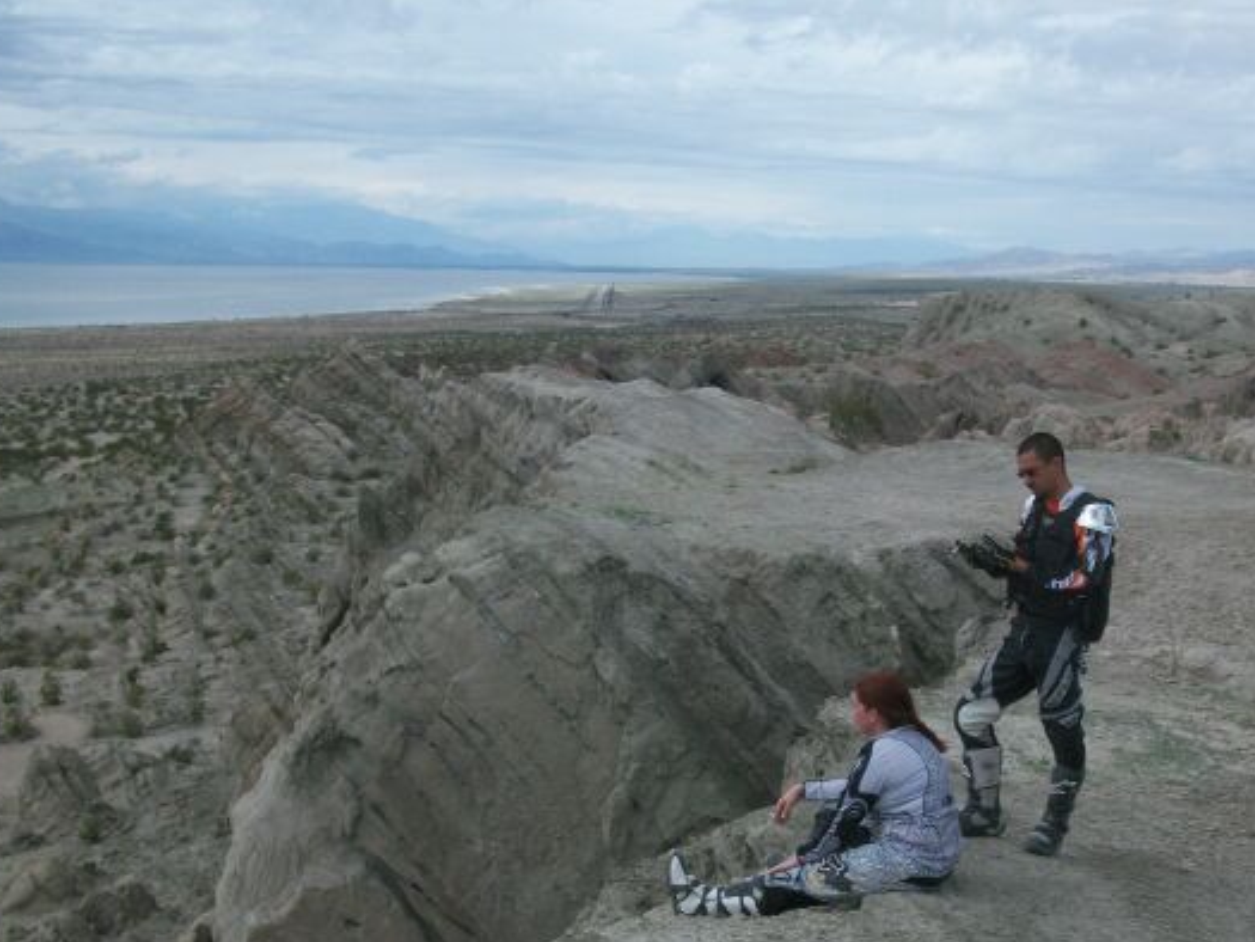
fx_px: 1813
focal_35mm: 50
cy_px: 668
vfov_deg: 28.8
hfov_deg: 37.8
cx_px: 822
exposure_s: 1/250
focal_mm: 6.3
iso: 80
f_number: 8.8
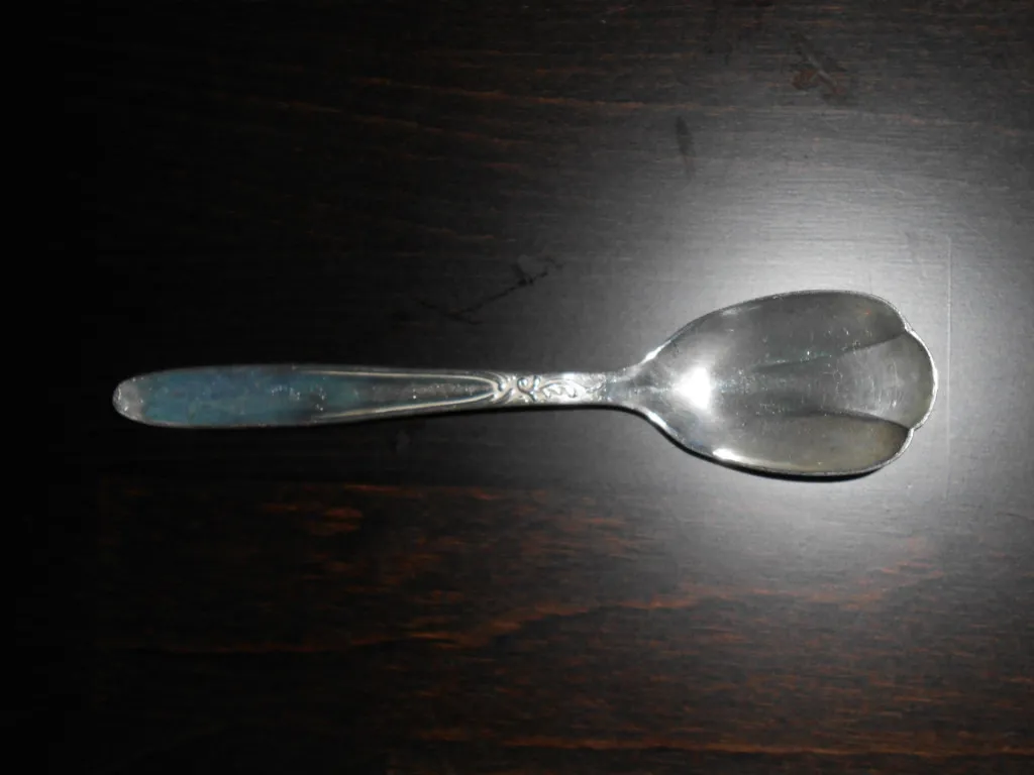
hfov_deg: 49.0
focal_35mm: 38
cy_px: 388
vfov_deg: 37.7
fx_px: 1135
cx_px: 517
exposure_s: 1/30
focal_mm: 6.8
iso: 200
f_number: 13.2
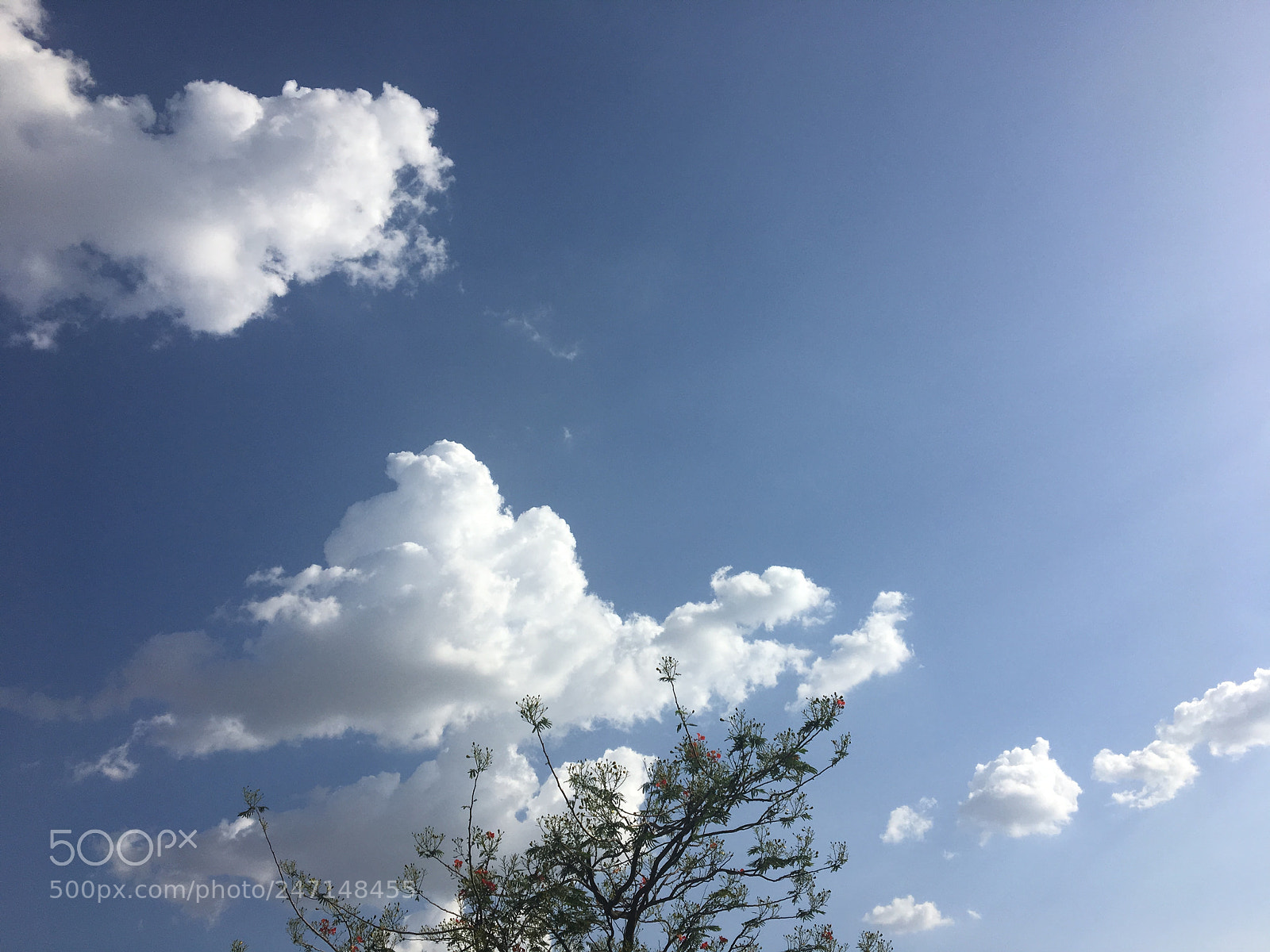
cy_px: 476
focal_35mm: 29
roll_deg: +8.2
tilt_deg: +37.8
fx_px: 1064
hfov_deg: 61.7
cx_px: 635
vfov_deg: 48.2
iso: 25
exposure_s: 1/4049
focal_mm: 4.15
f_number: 2.2
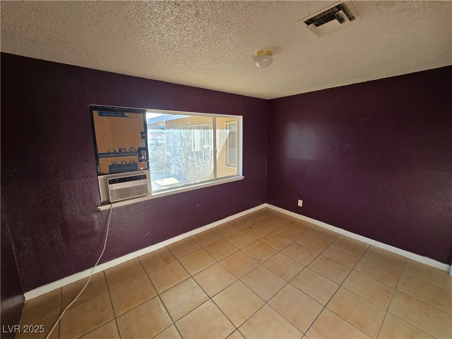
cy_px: 170
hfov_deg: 106.2
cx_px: 226
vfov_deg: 89.9
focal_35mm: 13
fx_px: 170
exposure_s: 1/143
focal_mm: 2.2
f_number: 2.2
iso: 50
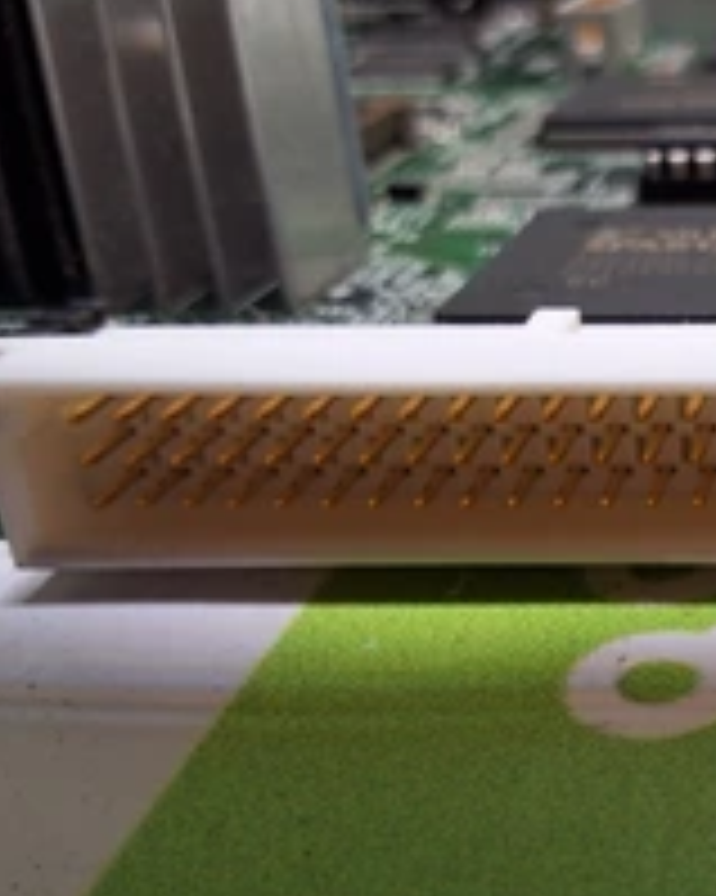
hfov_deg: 24.9
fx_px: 1458
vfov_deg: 34.0
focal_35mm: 55
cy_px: 554
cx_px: 856
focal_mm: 2.91
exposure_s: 1/60
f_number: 1.9
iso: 40
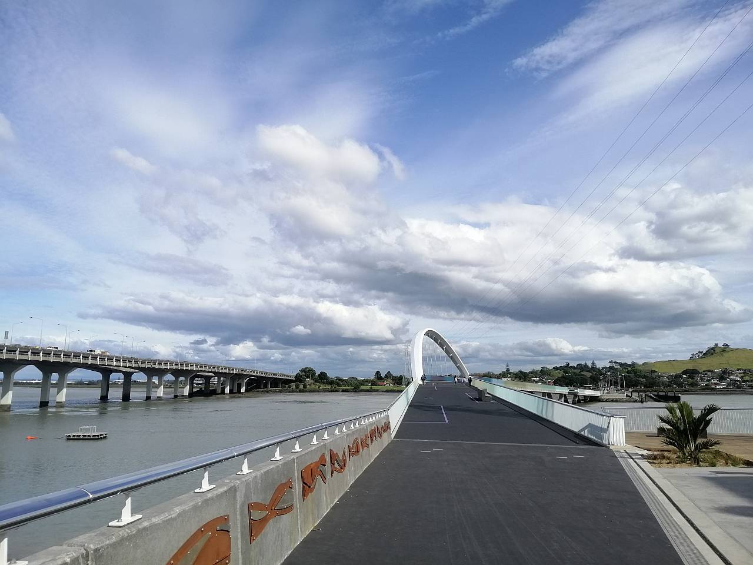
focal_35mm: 26
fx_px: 566
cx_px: 376
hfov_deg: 67.3
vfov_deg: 53.1
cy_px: 282
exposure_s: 1/1295
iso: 50
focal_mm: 3.81
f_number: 2.2
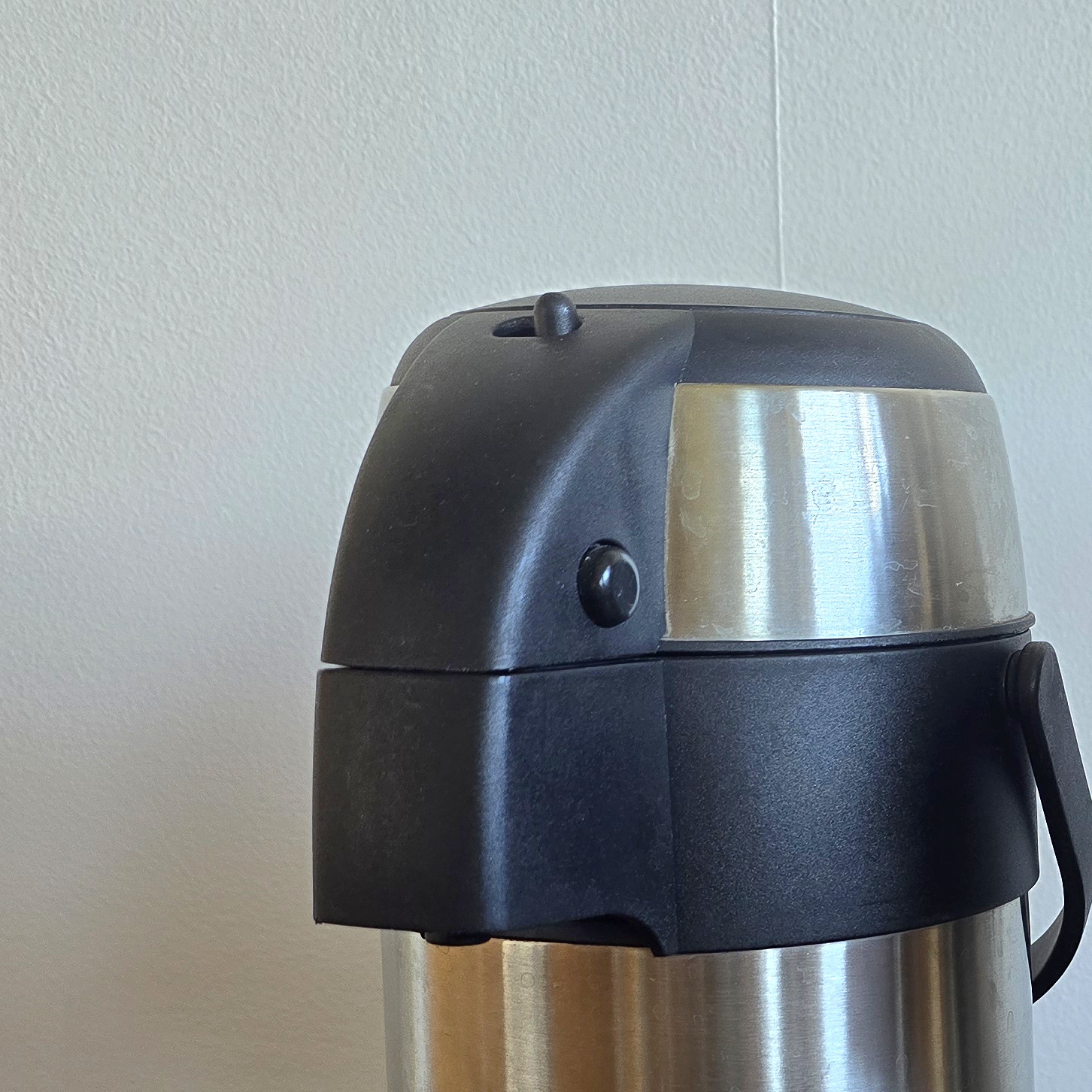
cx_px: 1097
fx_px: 1999
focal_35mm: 56
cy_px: 873
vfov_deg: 29.8
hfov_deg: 28.6
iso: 200
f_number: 1.7
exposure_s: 1/101
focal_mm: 6.3
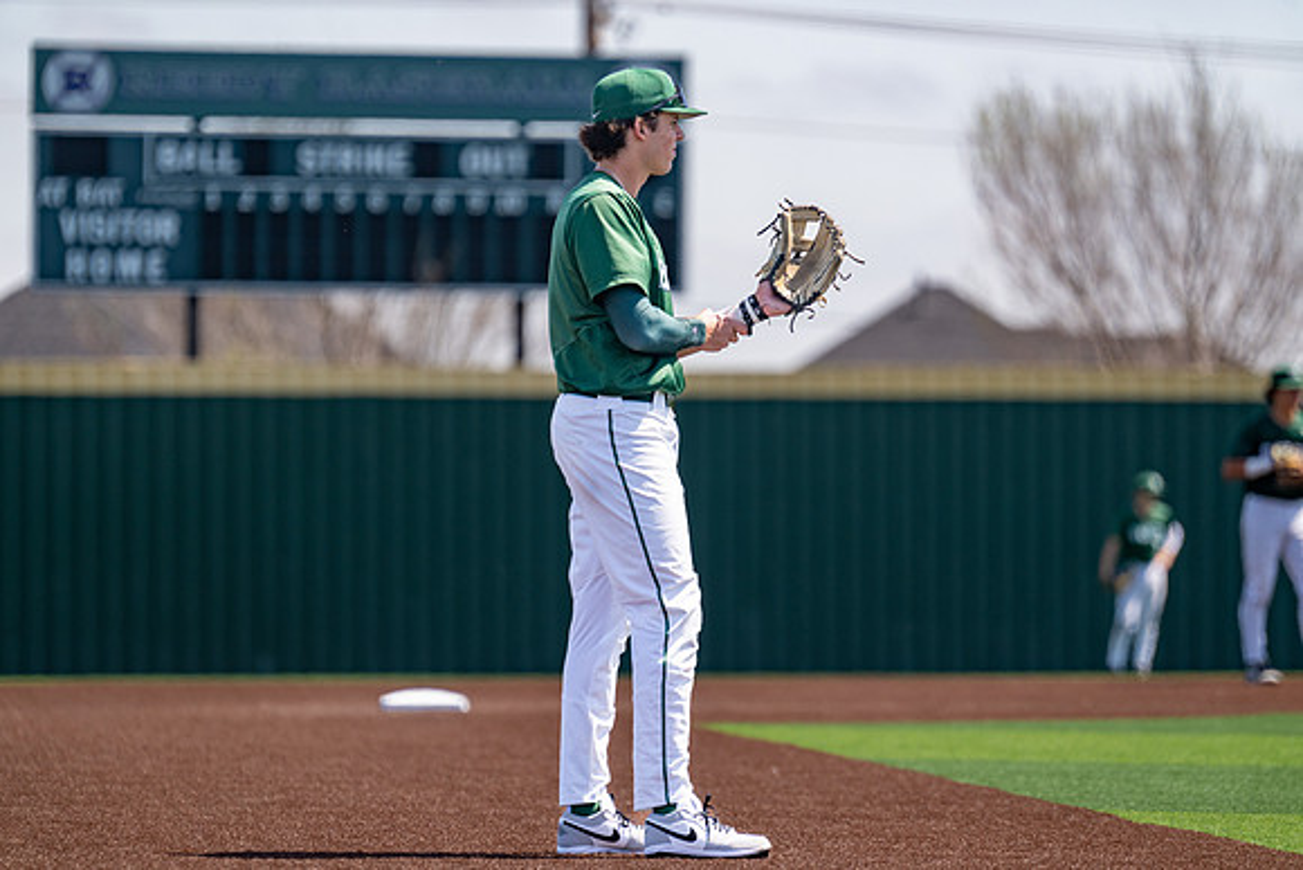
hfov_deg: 8.1
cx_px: 658
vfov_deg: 5.4
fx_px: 9191
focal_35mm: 254
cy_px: 443
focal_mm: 249
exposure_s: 1/2000
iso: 320
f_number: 4
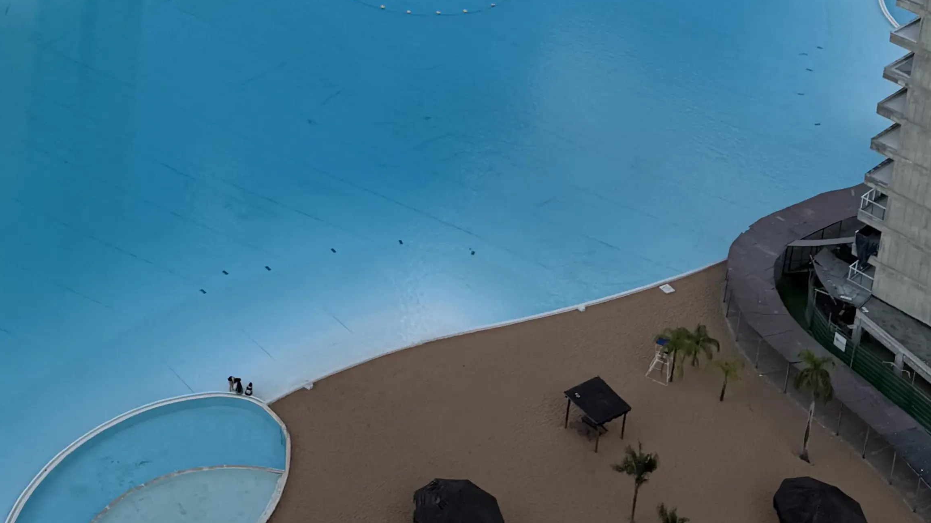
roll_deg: -6.2
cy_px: -435
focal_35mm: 65
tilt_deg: -10.0
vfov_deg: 15.7
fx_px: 1604
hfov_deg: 32.1
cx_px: 315
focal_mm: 6.76
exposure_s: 1/4167
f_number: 1.78
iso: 80
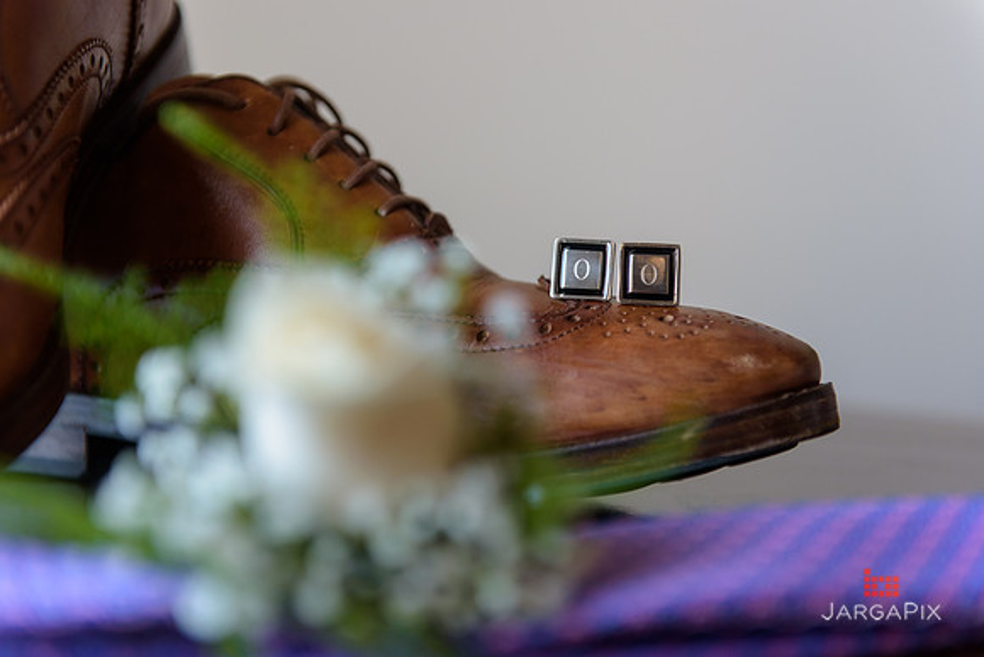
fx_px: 1914
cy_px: 328
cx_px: 492
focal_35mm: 70
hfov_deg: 28.8
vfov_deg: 19.5
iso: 400
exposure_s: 1/125
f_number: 3.2
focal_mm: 70
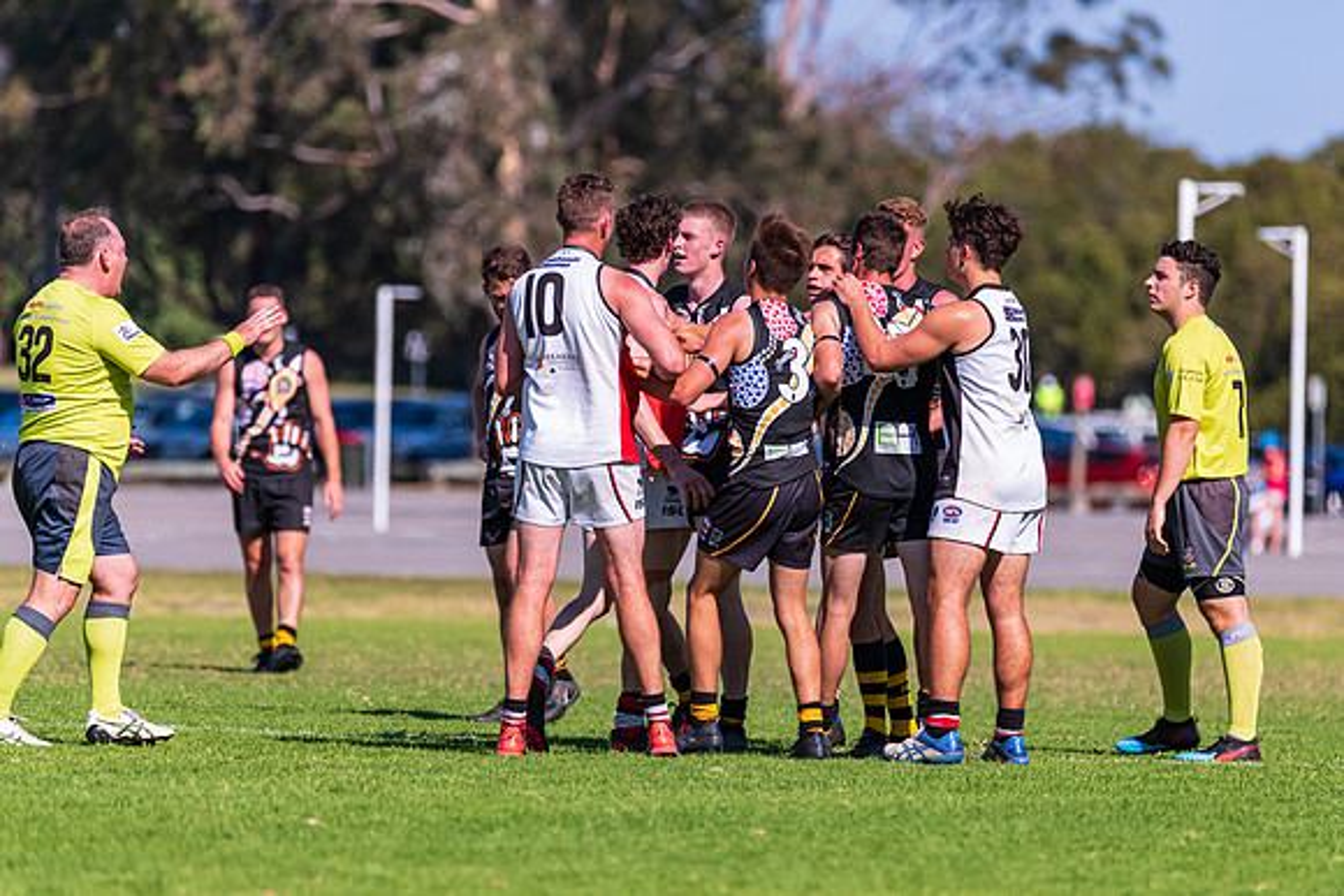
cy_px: 487
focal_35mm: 489
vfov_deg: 2.8
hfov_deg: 4.2
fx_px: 18254
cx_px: 730
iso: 800
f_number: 6.3
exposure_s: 1/3200
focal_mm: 450
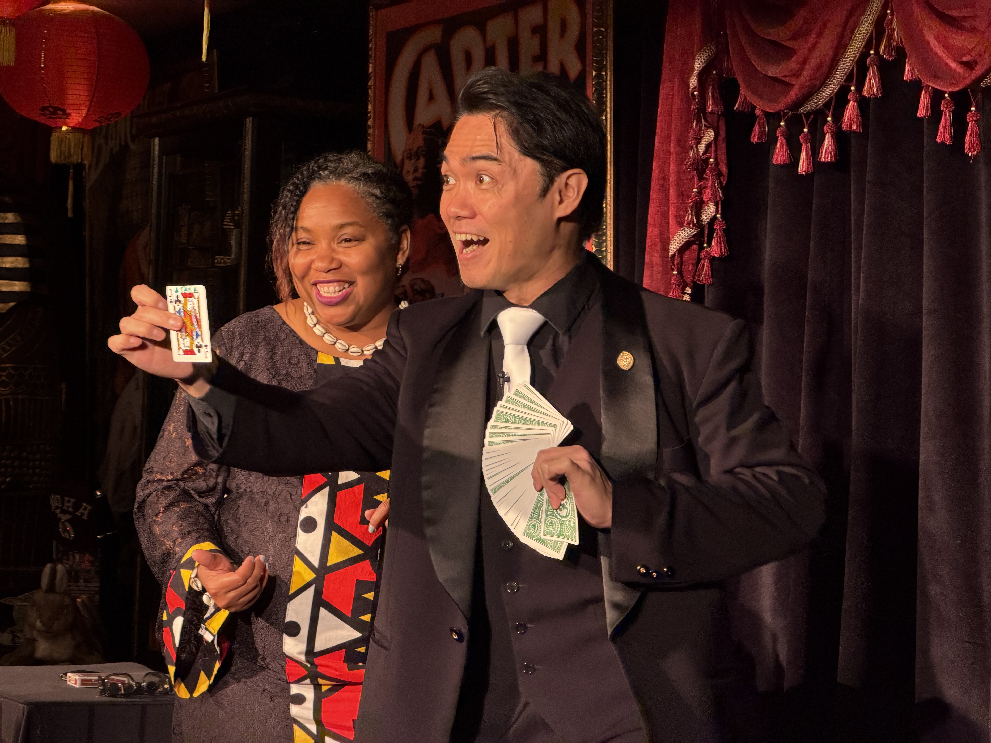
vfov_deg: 14.8
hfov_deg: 19.6
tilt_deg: +1.7
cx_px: 496
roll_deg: -1.8
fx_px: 2863
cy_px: 372
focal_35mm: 100
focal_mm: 16.89
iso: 200
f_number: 2.8
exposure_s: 1/60
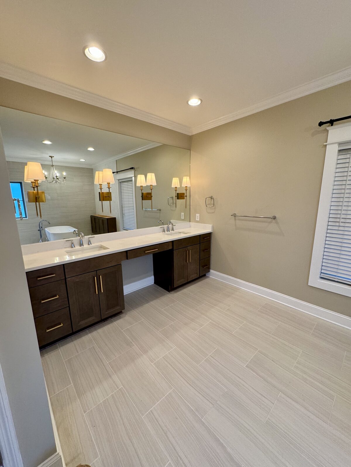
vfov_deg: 102.1
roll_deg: +1.1
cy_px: 234
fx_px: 189
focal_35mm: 14
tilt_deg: -11.7
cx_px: 176
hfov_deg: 85.7
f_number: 2.2
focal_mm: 2.22
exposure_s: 1/60
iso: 160
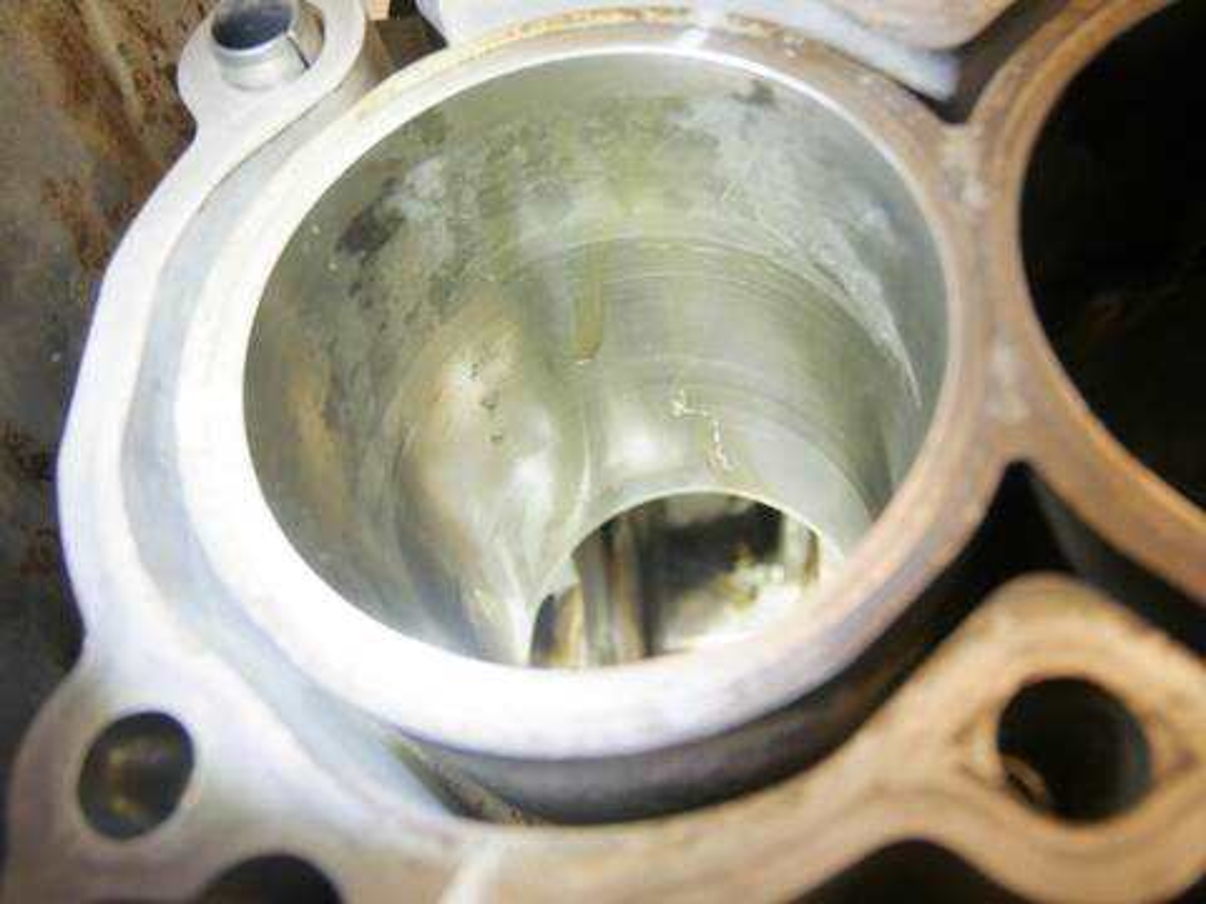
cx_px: 603
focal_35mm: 30
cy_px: 452
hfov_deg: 60.0
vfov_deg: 46.8
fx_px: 1045
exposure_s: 1/100
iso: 200
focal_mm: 15
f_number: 3.8
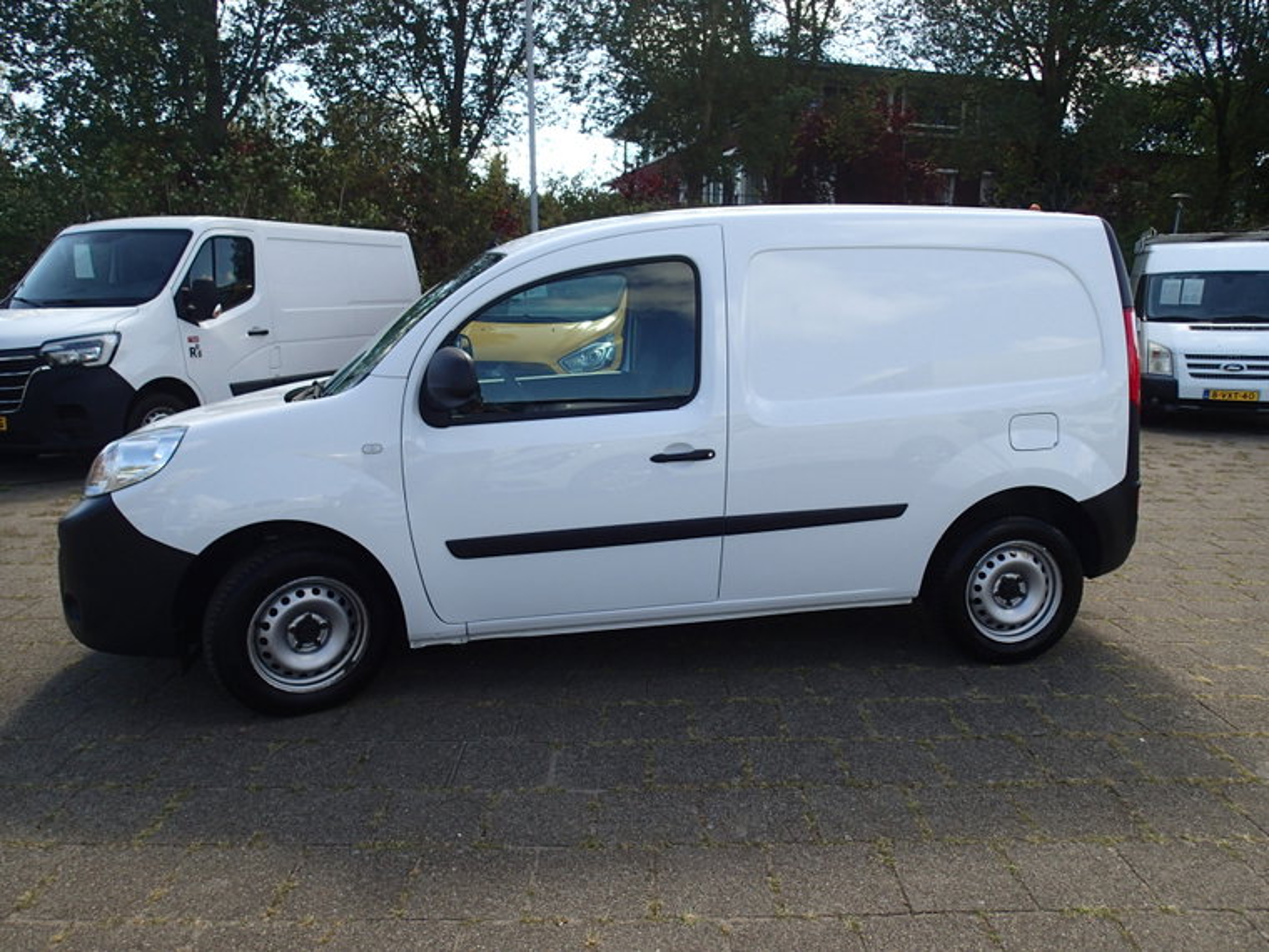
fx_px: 916
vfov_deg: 54.9
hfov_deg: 69.4
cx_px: 634
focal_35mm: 25
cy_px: 476
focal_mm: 4.5
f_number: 2.8
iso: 100
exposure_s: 1/640
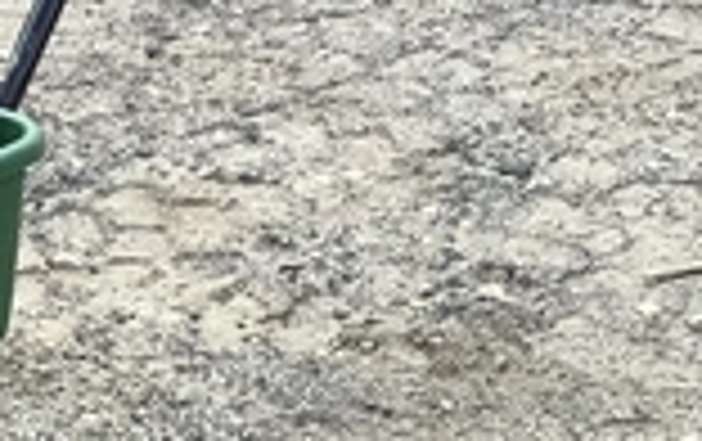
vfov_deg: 8.2
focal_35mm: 158
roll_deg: +1.8
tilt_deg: -34.6
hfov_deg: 13.2
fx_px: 3027
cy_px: 610
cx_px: 212
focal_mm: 3.3
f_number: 2.4
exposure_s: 1/384
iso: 25
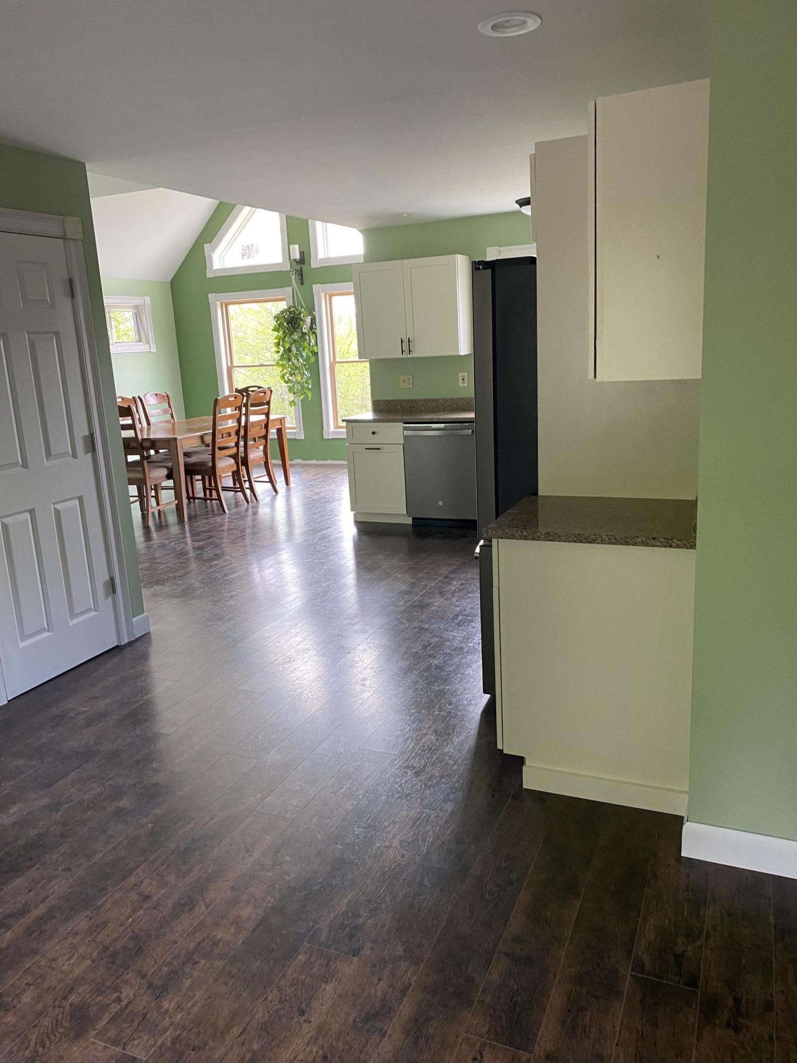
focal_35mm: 26
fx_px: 798
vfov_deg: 67.3
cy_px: 532
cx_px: 398
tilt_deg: -10.5
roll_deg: +2.0
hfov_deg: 53.1
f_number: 1.8
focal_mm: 4.25
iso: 125
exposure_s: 1/60
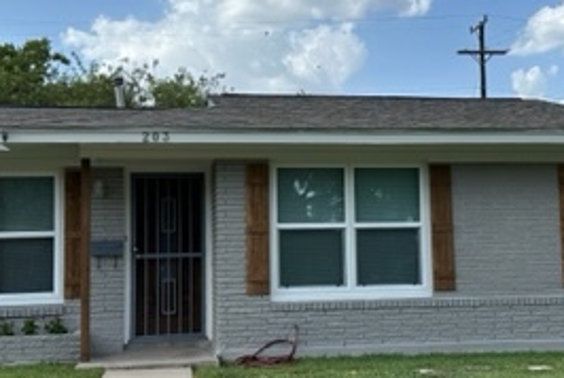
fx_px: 941
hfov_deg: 33.2
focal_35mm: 60
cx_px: 346
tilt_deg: +5.0
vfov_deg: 22.7
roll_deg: +1.4
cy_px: 168
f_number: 1.78
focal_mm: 6.86
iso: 80
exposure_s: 1/3861
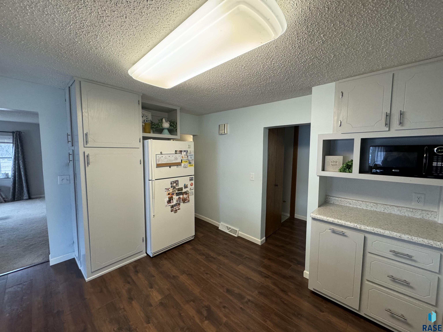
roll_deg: -1.3
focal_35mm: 14
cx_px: 222
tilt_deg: -6.1
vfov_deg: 85.7
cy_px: 166
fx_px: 179
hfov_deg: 102.1
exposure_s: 1/60
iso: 250
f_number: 2.2
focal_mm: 2.22
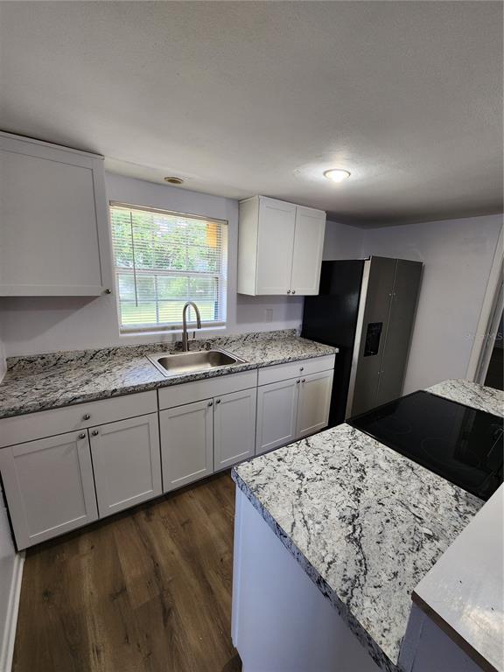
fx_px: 252
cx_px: 252
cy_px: 336
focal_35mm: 13
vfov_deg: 106.2
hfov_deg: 89.9
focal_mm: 2.2
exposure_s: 1/60
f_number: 2.2
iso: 125
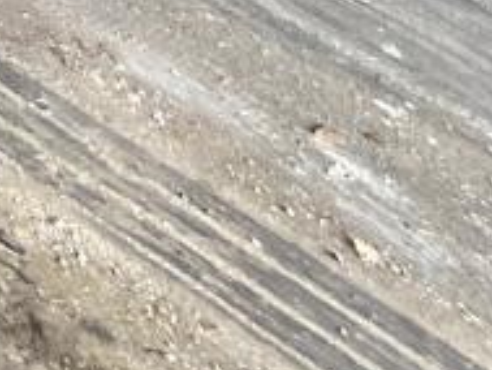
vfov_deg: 7.2
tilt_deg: -12.2
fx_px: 2503
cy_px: -844
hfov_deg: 9.0
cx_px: -997
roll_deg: -5.1
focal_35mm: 176
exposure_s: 1/121
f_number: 1.8
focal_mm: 4.25
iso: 125
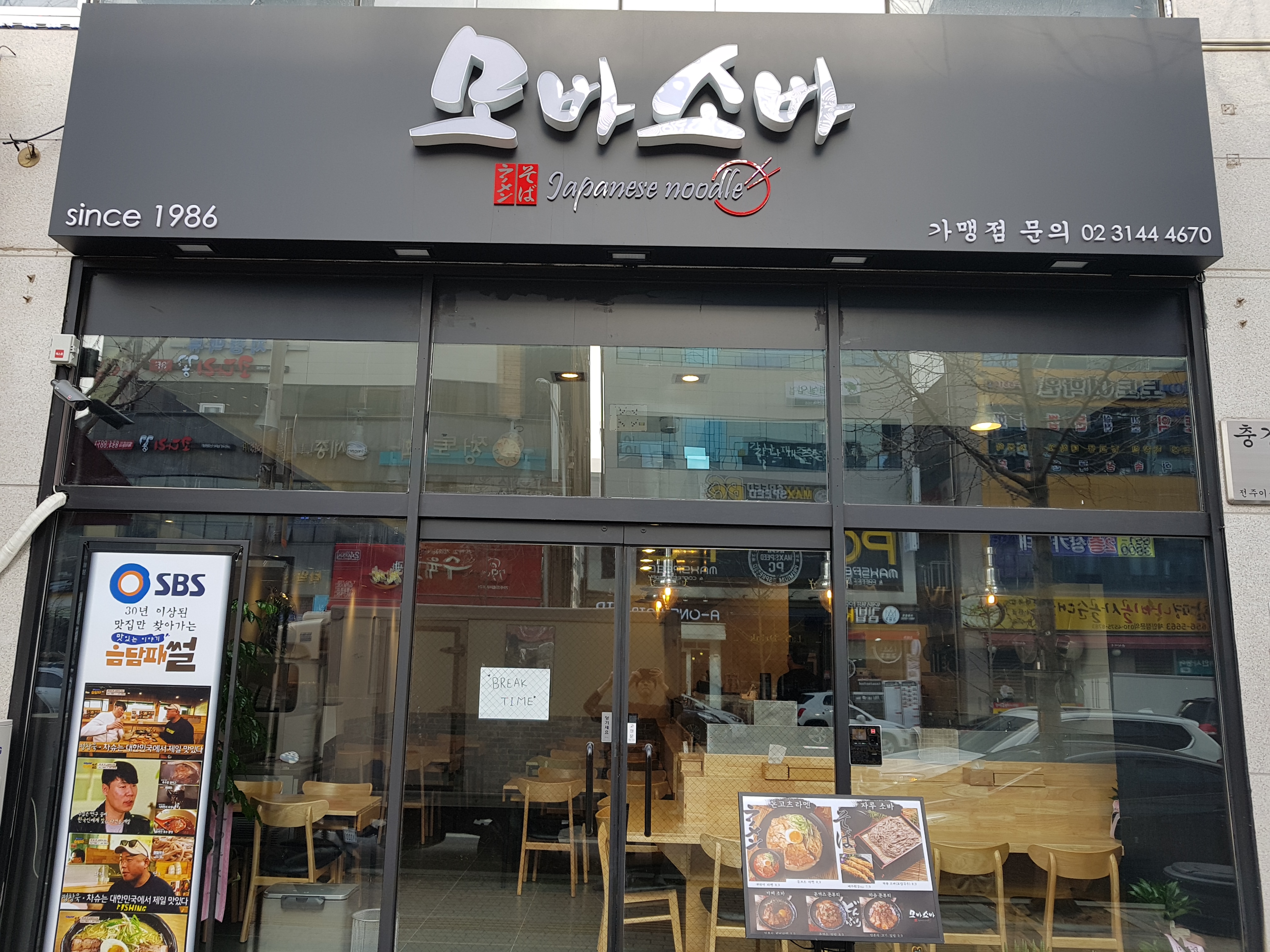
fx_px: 954
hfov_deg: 67.3
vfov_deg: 53.1
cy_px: 476
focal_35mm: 26
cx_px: 635
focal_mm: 4.2
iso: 40
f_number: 1.7
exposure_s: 1/437
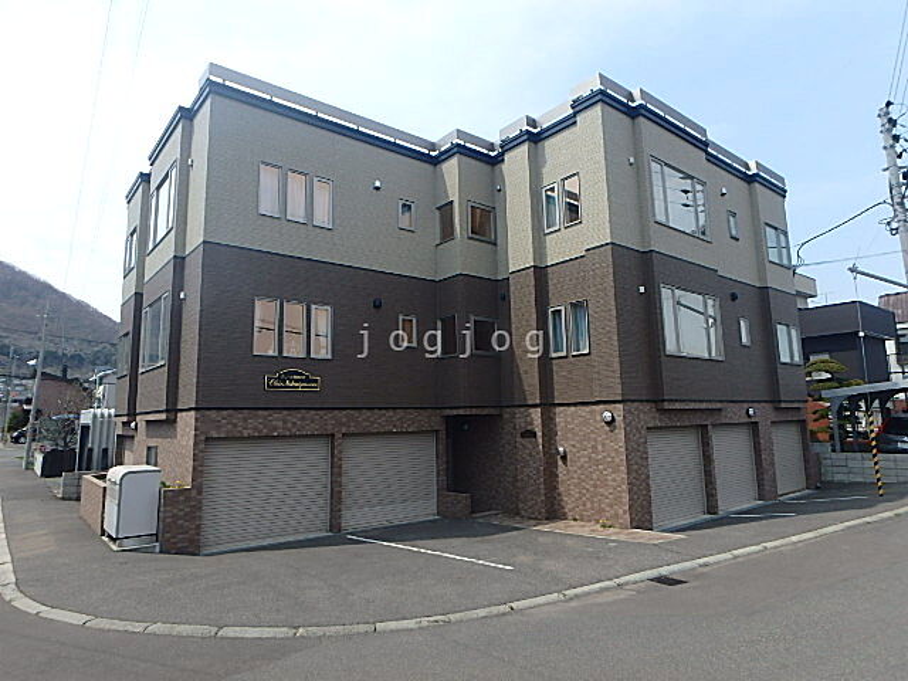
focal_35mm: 21
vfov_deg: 63.4
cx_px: 454
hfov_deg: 79.0
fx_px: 551
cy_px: 340
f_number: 6
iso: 125
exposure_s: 1/400
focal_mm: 3.7
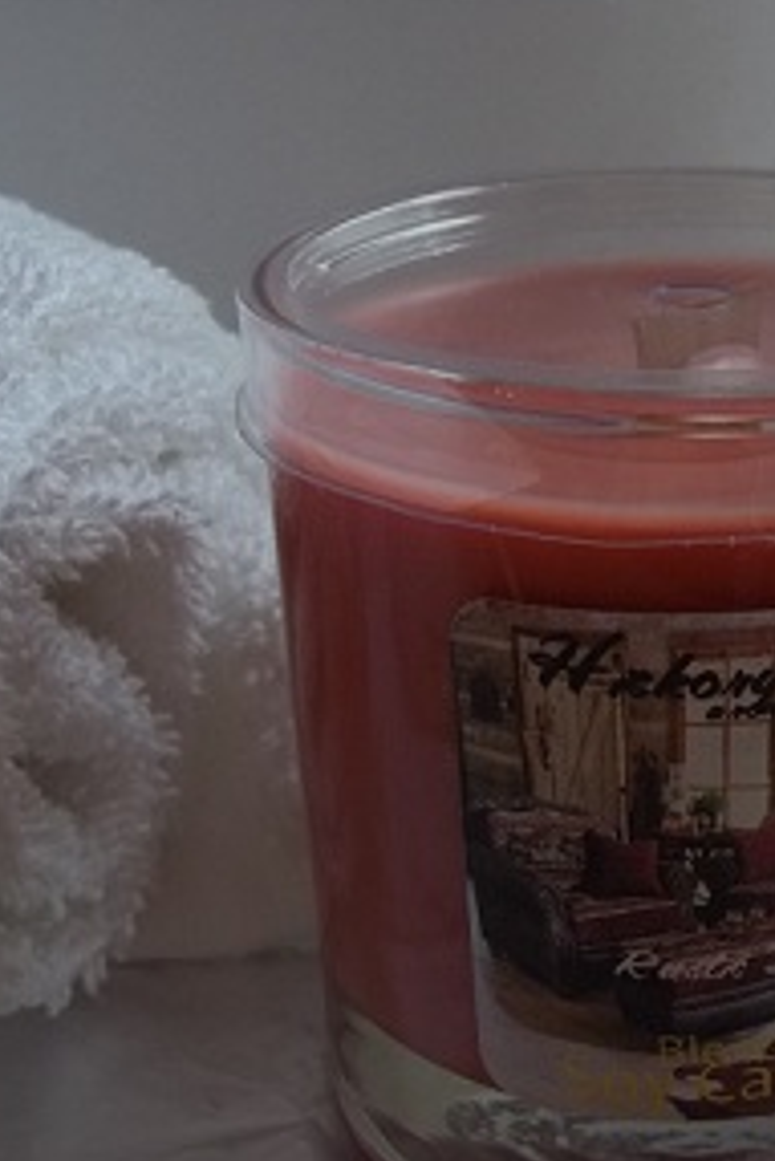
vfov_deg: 33.3
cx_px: 676
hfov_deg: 22.2
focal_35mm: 60
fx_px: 1935
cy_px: 692
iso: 64
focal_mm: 5.7
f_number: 2.9
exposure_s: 1/40
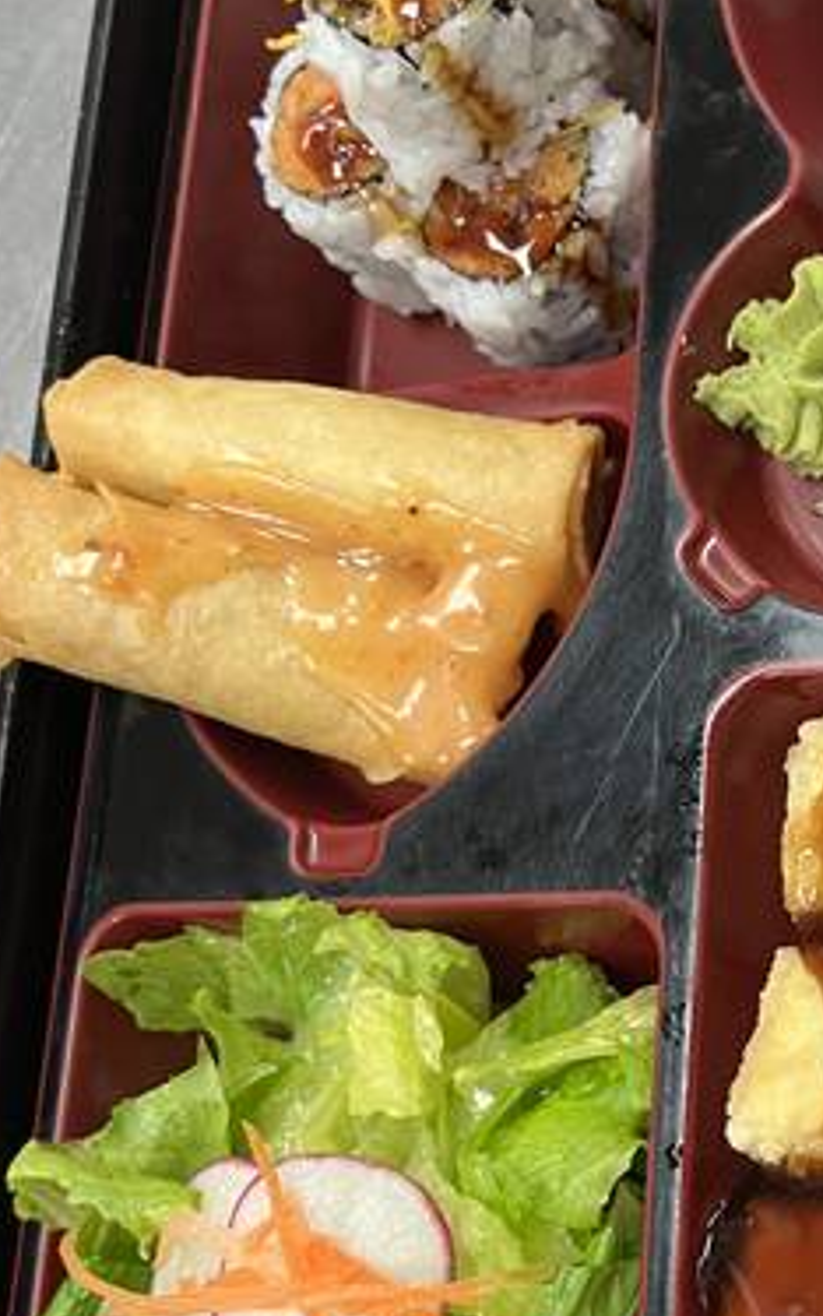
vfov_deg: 37.5
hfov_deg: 22.6
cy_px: 688
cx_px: 911
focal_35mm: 54
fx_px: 1936
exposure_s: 1/65
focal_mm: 5.1
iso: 100
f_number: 1.6
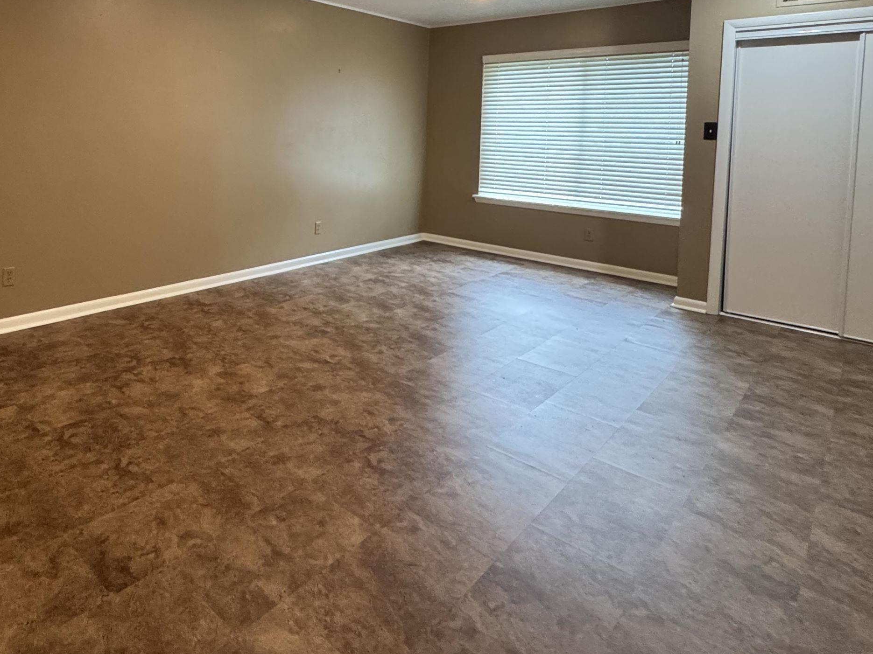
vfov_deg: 55.6
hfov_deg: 69.2
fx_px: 580
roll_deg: -1.1
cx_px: 220
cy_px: 153
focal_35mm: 23
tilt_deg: -3.2
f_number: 2.2
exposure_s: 1/60
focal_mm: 2.22
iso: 400
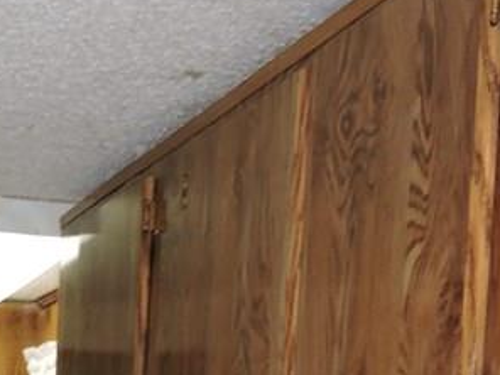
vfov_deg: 16.2
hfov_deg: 19.2
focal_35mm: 83
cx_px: -336
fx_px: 1199
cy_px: 573
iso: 200
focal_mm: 4.3
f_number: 3.3
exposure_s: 1/30
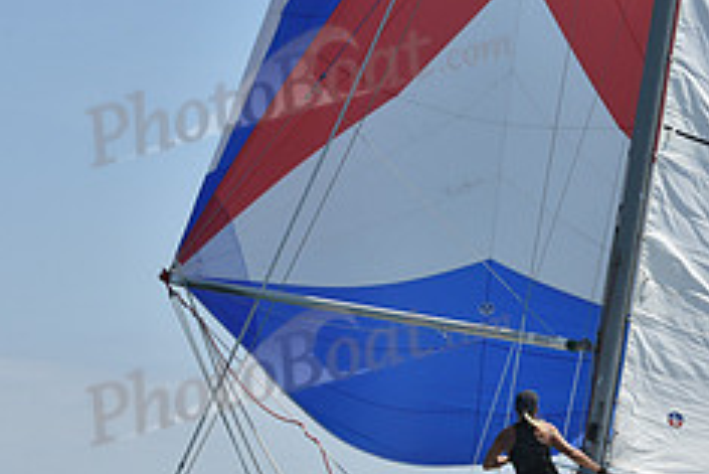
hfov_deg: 11.8
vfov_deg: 7.9
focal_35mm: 173
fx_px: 3409
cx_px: 670
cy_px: 482
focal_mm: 70
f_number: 8
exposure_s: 1/1250
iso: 250
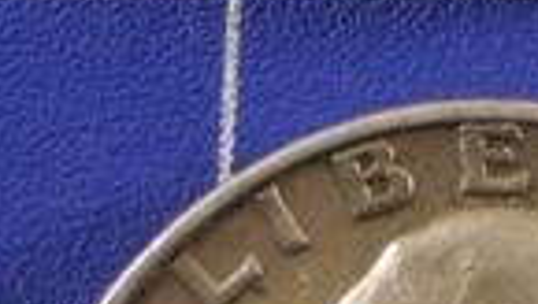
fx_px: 4499
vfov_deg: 3.8
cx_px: 1748
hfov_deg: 6.2
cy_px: -293
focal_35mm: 315
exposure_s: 1/40.5
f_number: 3.2
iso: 100
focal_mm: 8.8
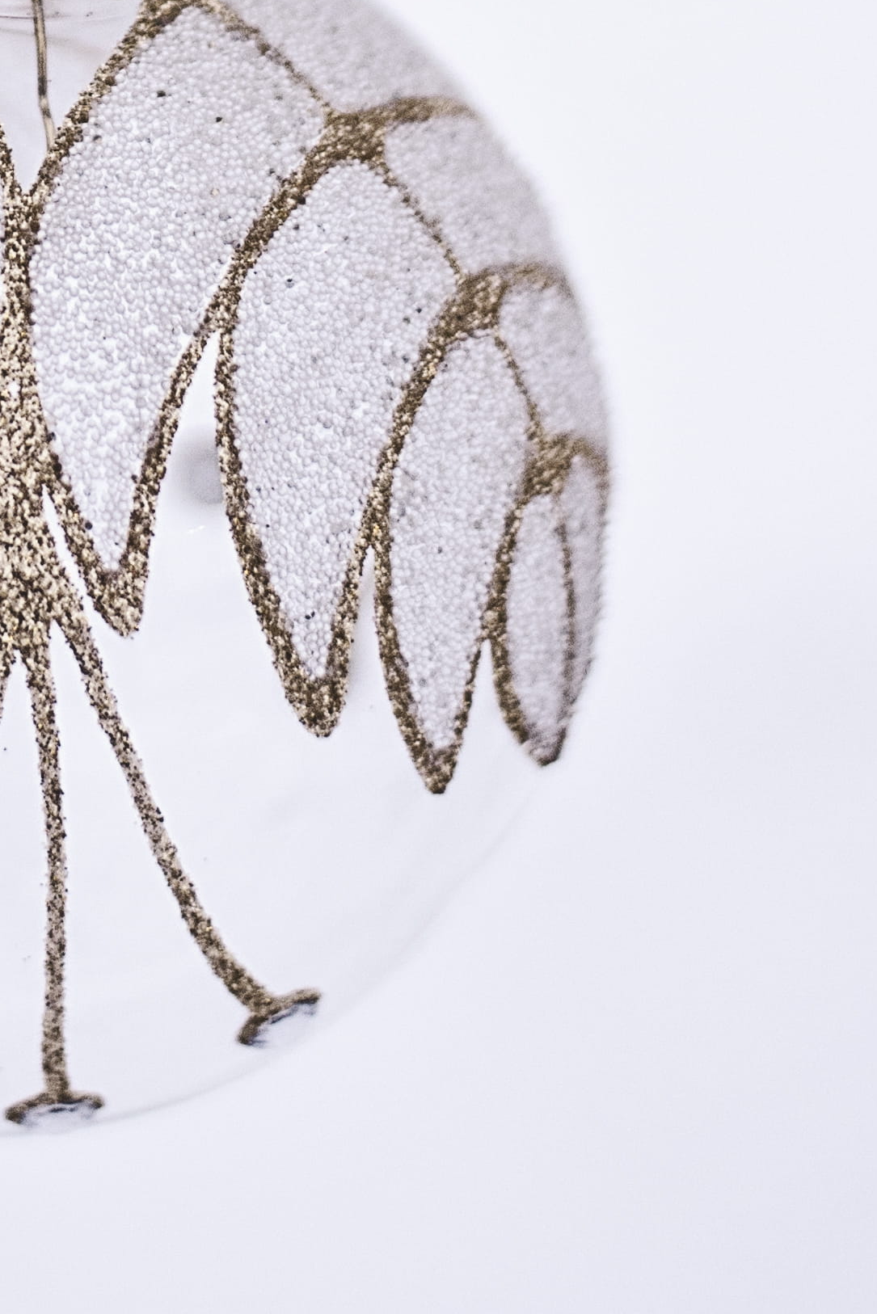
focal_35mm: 185
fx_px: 6755
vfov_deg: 10.8
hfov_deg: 7.4
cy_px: -567
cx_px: -136
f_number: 2.2
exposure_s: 1/160
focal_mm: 50
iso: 320
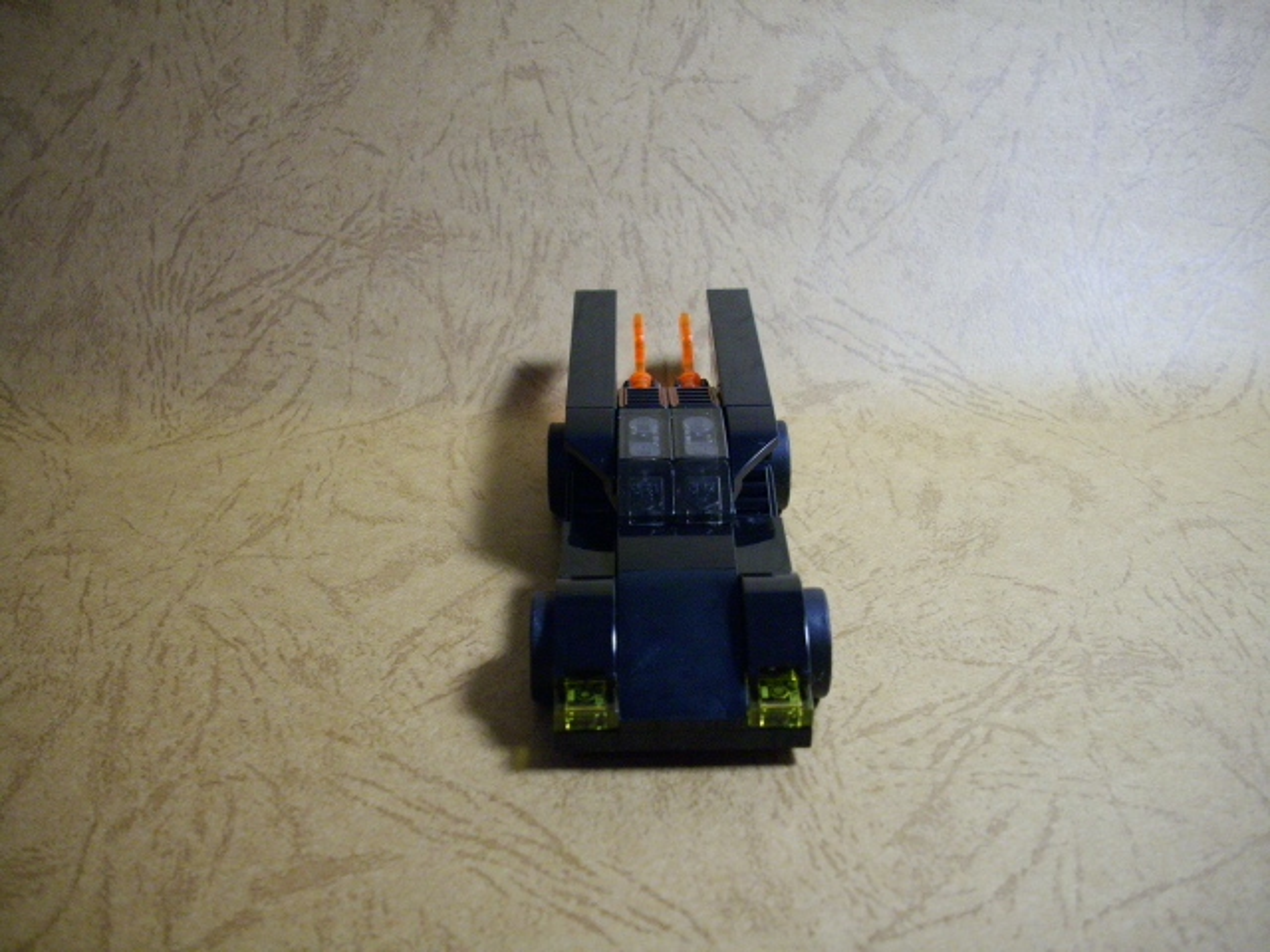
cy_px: 476
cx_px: 635
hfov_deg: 50.1
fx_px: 1357
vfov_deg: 38.7
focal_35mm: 37
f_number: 2.8
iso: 245
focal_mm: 6.2
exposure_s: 1/50
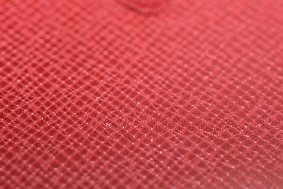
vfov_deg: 13.7
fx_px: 786
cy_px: 94
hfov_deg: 20.4
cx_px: 142
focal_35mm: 100
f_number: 10
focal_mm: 100
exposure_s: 1/60
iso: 100
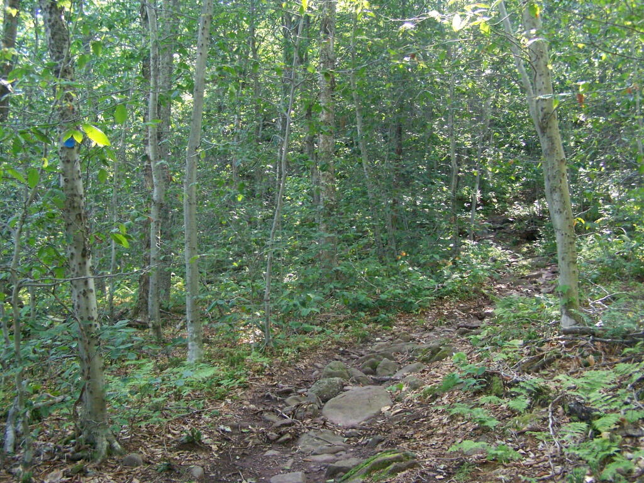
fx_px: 707
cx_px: 322
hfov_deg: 49.0
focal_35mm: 38
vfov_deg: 37.7
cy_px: 242
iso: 400
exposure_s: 1/80
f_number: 2.8
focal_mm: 6.3
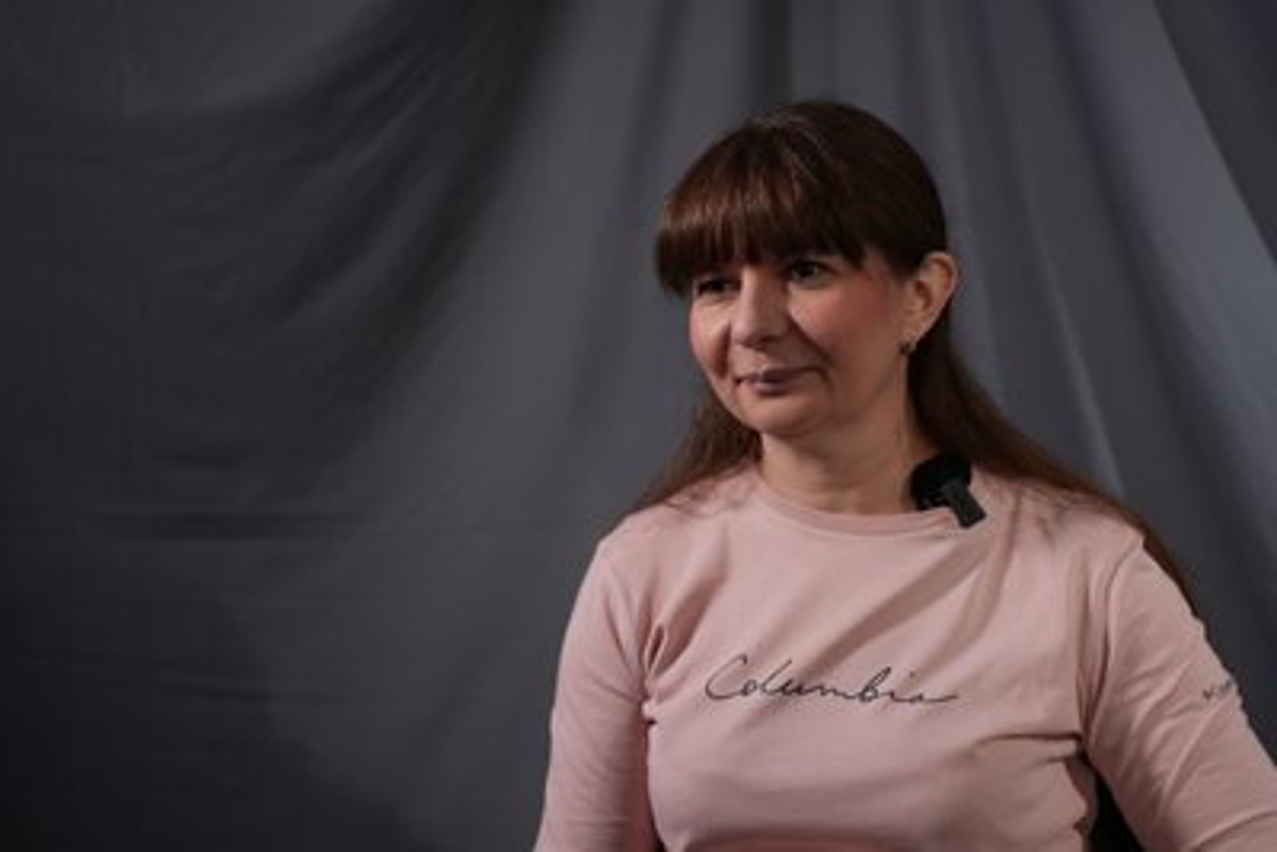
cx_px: 638
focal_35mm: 72
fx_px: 2555
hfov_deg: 28.1
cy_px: 426
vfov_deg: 18.9
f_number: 2.8
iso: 320
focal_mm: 72
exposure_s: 1/100
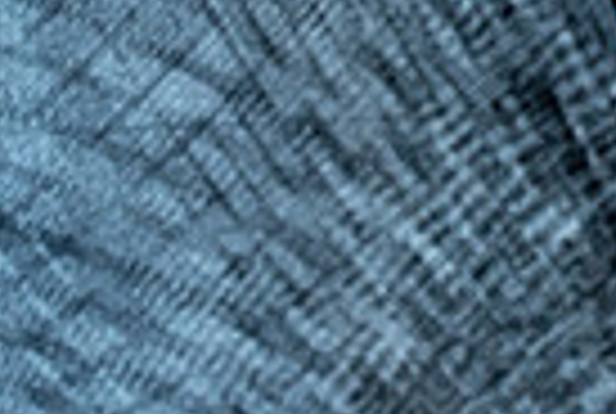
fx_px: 32582
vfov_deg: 0.7
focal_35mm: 1900
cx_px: -436
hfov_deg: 1.1
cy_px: 754
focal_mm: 300
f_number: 5.6
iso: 320
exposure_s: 1/3200
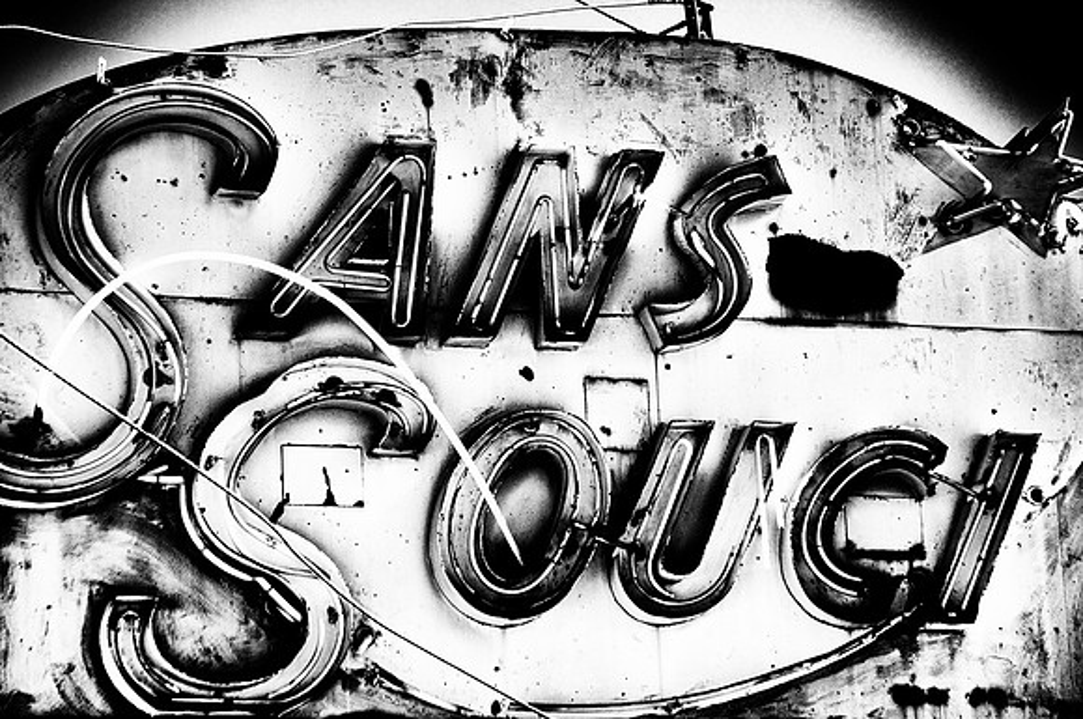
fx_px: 6083
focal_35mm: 202
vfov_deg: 6.8
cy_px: 360
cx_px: 542
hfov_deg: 10.2
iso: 200
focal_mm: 135
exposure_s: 1/250
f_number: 7.1
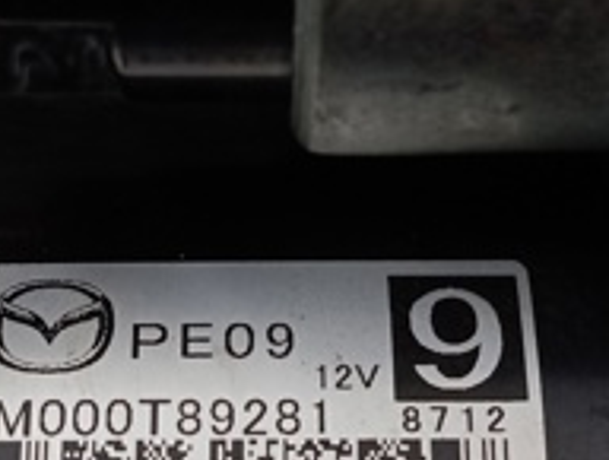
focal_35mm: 93
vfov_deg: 15.9
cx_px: 306
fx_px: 1640
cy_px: 143
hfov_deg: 21.0
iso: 153
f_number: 1.8
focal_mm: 4.22
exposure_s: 1/50
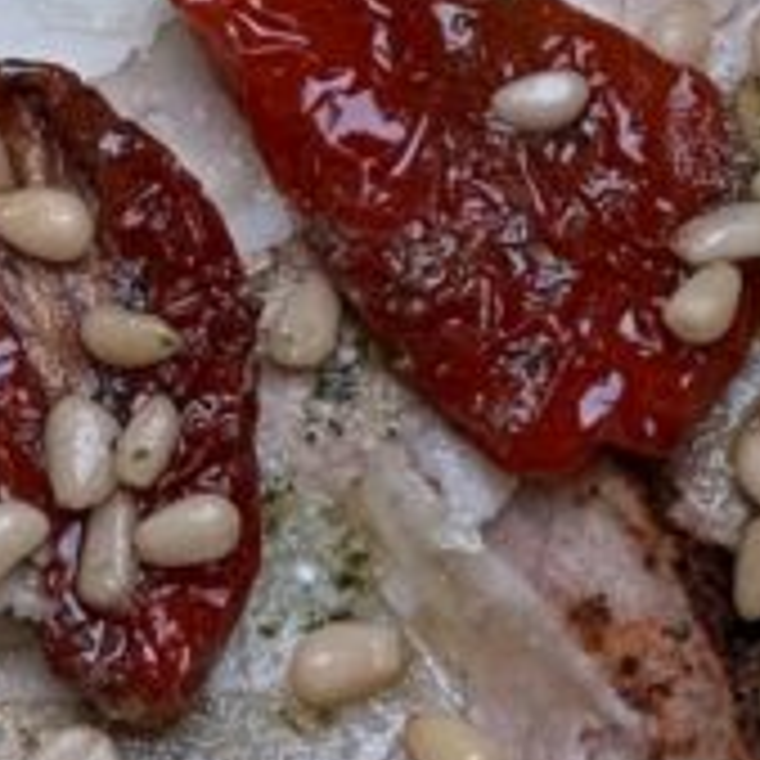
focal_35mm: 413
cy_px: 400
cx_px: -207
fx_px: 10259
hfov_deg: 4.2
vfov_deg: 4.2
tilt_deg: -65.6
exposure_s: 1/100
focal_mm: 9
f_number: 2.8
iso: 64
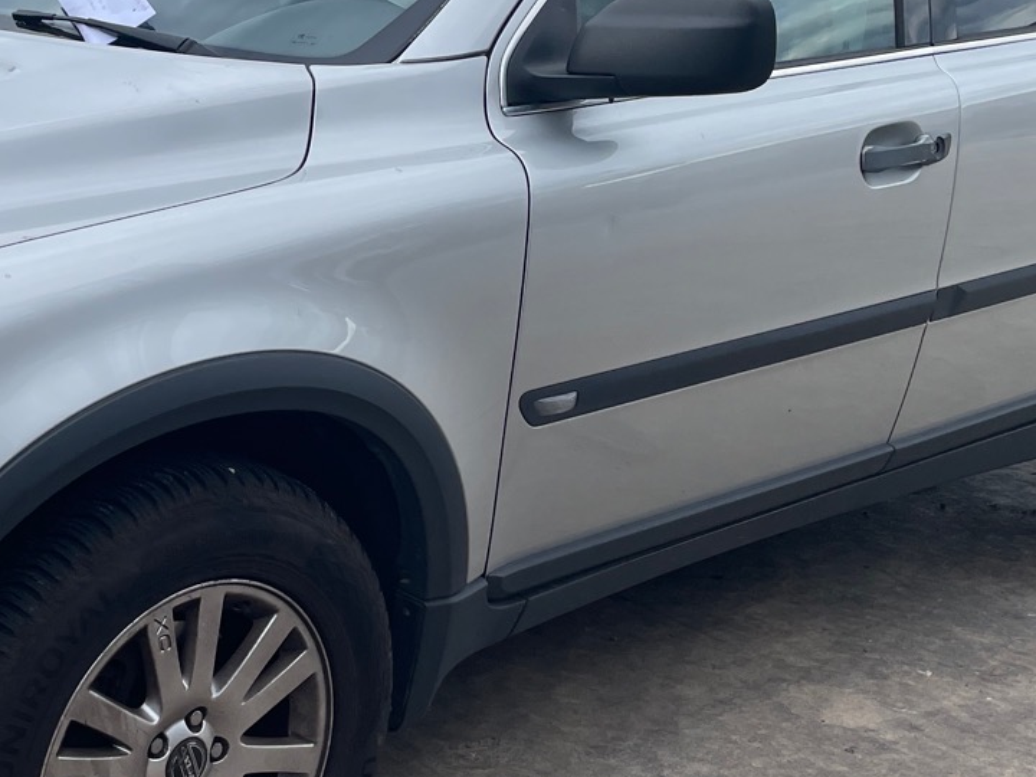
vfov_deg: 22.5
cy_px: 249
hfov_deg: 29.4
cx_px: 282
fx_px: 1945
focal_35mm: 65
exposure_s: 1/1014
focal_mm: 4.2
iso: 32
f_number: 1.6
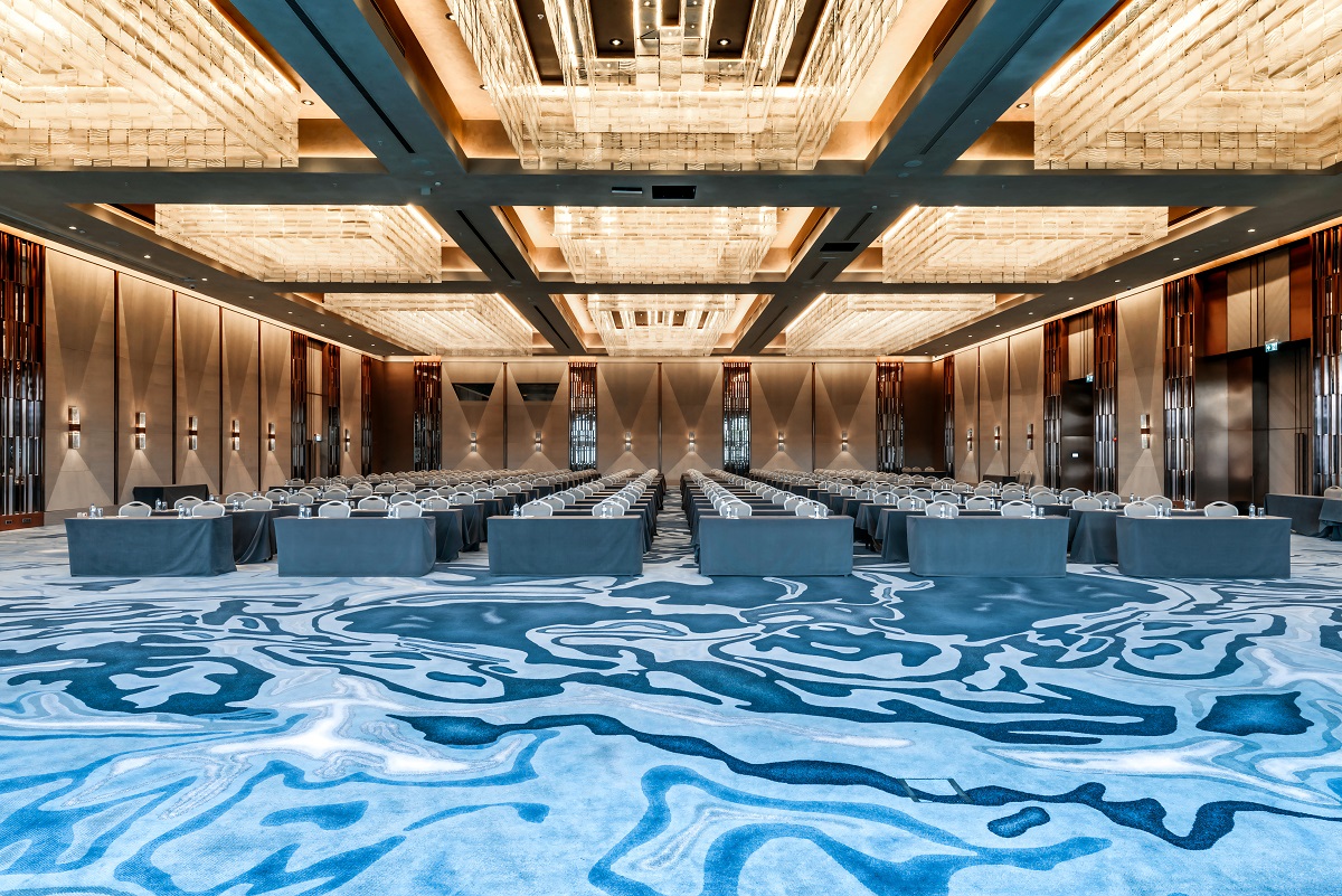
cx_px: 671
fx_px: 858
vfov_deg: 55.1
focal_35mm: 23
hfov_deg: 76.1
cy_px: 448
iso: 100
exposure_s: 1.3
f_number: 20
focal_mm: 23
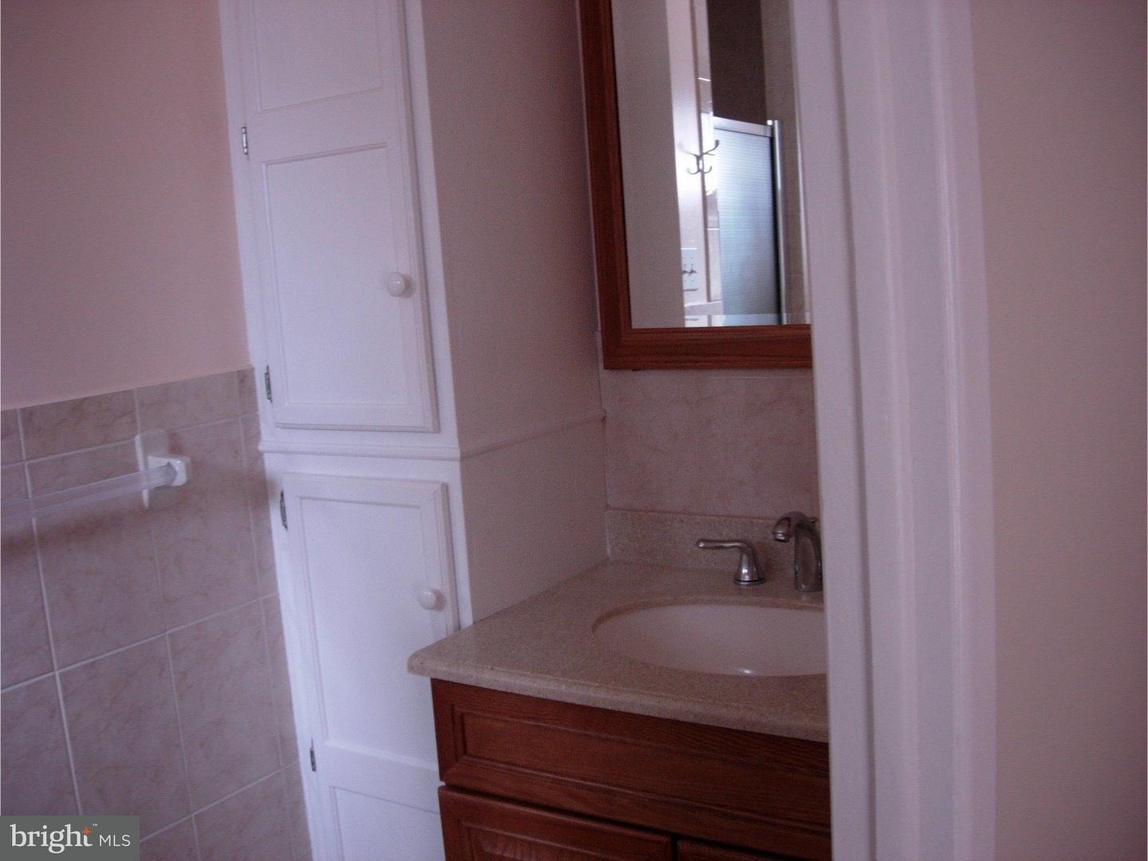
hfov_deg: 49.0
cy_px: 430
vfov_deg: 37.7
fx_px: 1260
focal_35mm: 38
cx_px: 574
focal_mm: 7.8
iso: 129
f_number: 2.8
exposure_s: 1/32
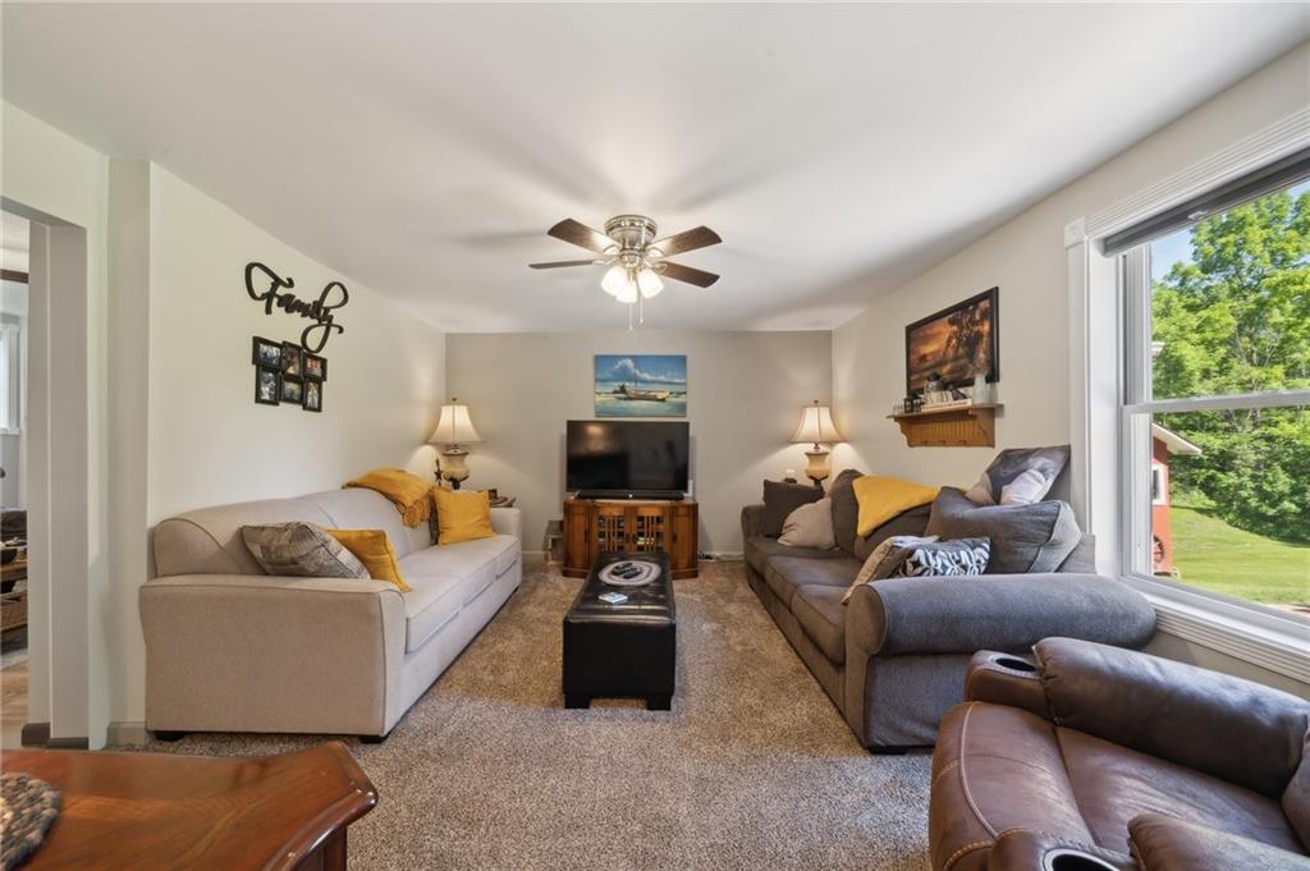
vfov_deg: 89.9
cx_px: 655
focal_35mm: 12
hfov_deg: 112.7
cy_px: 436
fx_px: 436
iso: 50
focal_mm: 12
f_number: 11
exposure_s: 2
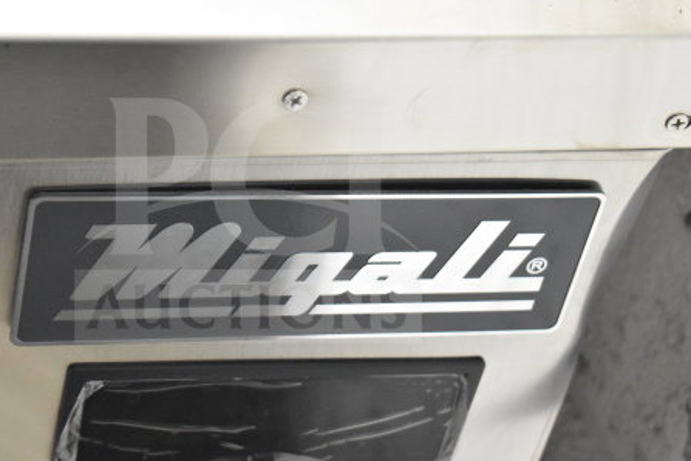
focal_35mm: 113
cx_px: 247
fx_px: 2163
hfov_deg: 18.1
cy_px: 220
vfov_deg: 12.2
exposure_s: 1/160
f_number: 6.3
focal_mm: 55
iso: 6400
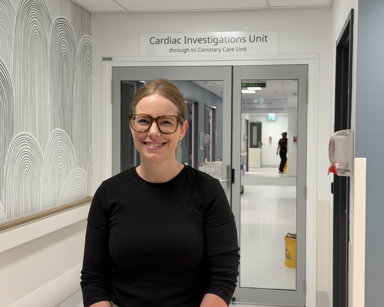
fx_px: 580
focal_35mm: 51
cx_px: 197
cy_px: 153
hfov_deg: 36.7
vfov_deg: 29.7
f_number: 1.78
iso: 50
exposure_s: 1/50
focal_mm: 6.76
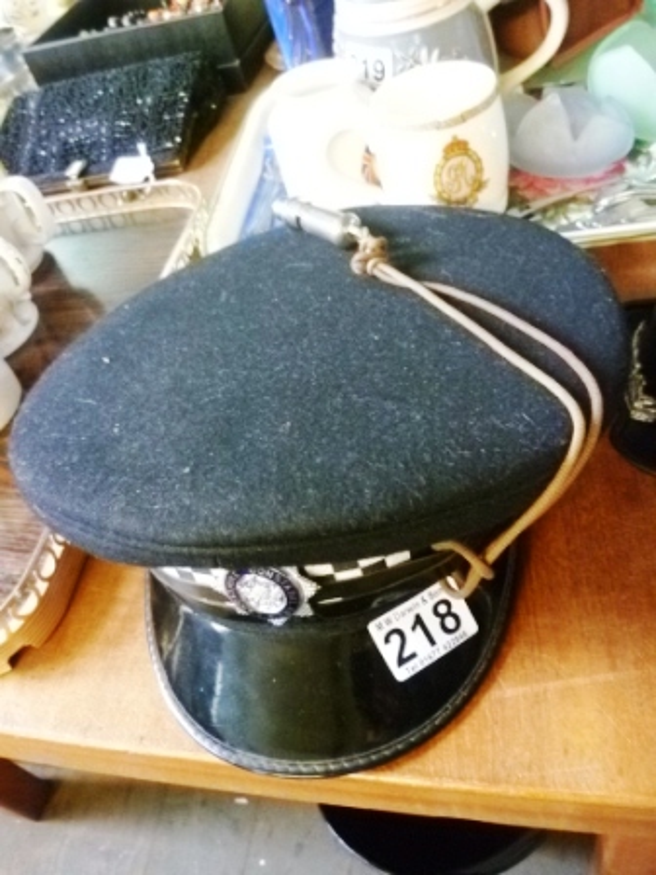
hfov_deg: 49.7
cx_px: 328
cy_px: 438
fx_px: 707
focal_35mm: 28
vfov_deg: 63.4
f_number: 2.8
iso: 800
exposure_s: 1/25
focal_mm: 5
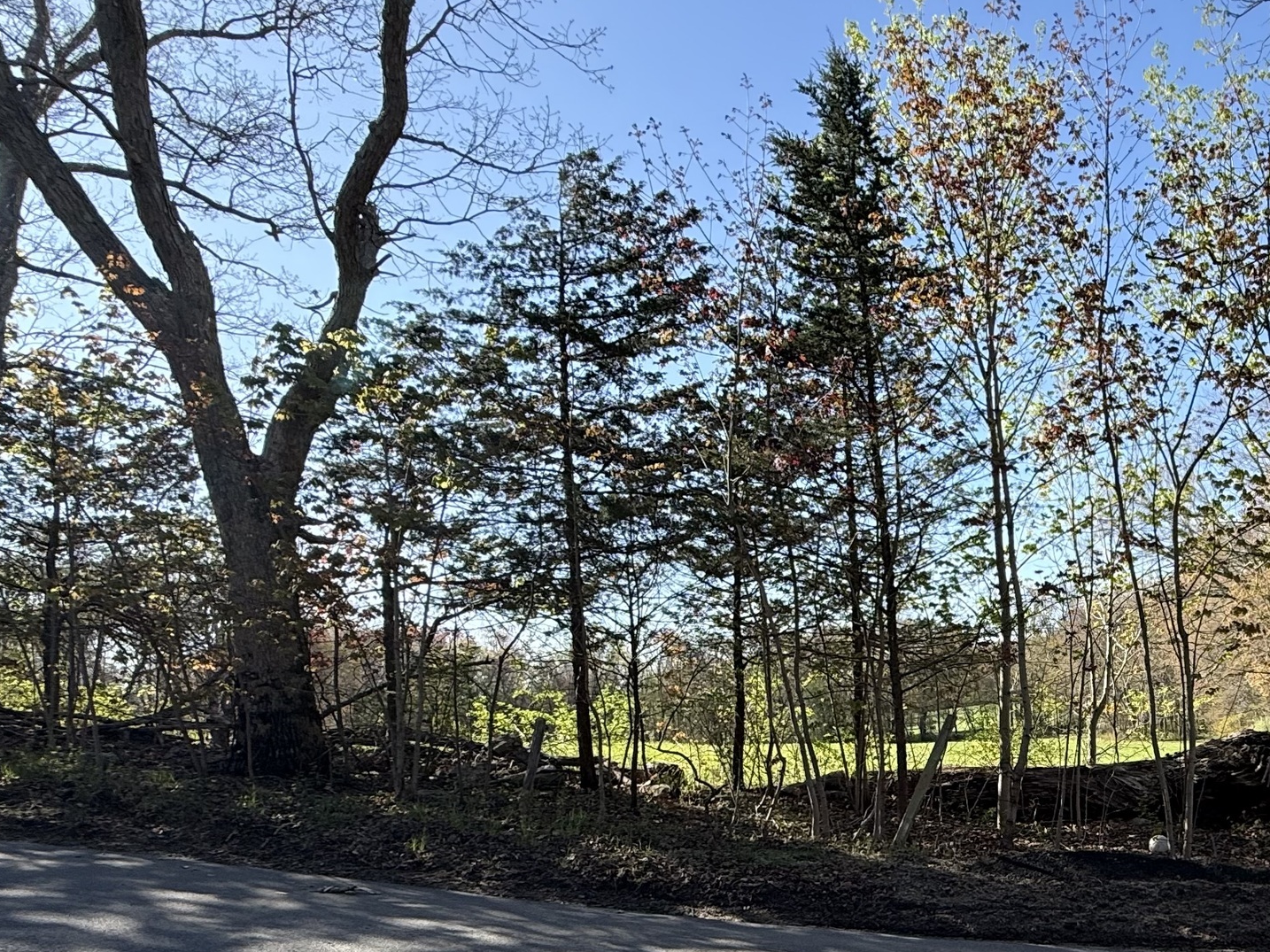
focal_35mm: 30
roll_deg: +4.0
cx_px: 1072
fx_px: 1100
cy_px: 736
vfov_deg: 44.9
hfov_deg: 54.5
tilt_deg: -2.3
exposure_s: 1/596
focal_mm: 2.22
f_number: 2.2
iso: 50
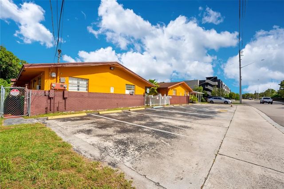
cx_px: 142
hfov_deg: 104.3
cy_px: 94
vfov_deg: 81.1
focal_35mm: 14
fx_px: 110
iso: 100
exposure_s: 1/1600
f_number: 5
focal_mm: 14
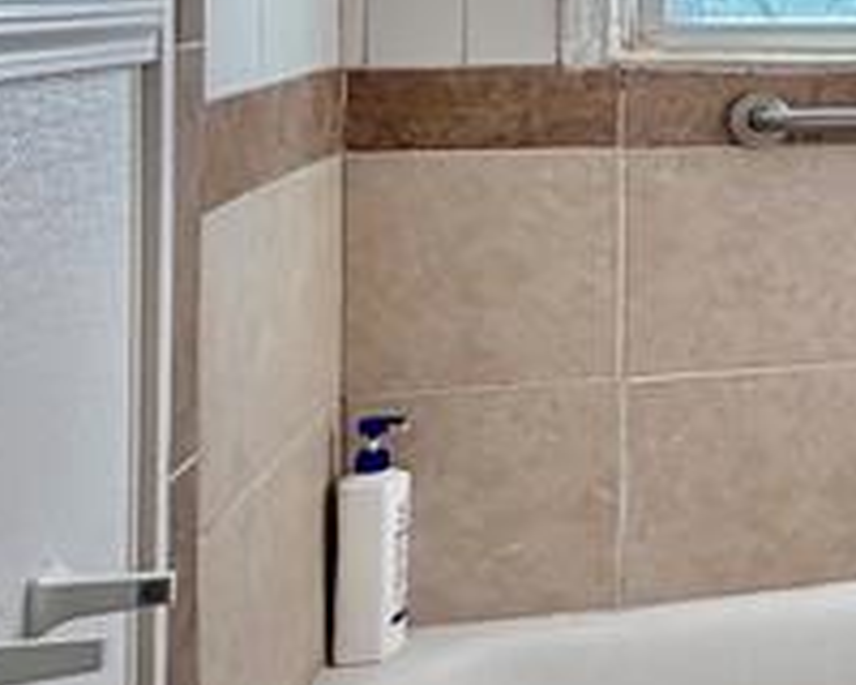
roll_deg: -0.3
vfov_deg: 21.1
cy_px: -4
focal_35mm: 70
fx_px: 1773
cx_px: 1614
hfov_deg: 19.2
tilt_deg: -0.4
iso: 64
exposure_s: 1/121
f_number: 2.2
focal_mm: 2.22
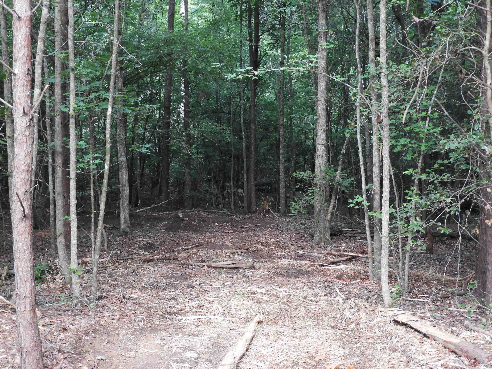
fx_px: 782
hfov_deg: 34.9
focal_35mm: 55
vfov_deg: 26.6
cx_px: 246
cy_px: 184
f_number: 4
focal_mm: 9.9
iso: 320
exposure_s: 1/30
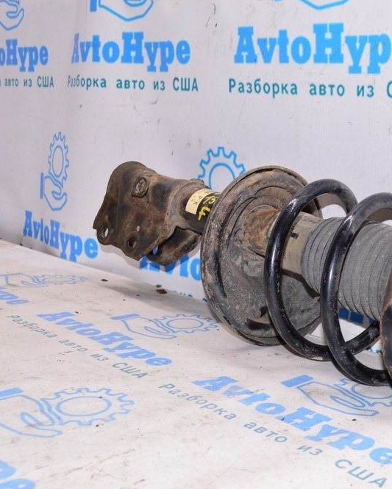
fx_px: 721
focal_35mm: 50
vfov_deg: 37.5
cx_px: 369
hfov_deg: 28.9
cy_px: 247
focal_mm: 23
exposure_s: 1/100
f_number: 8
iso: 1600
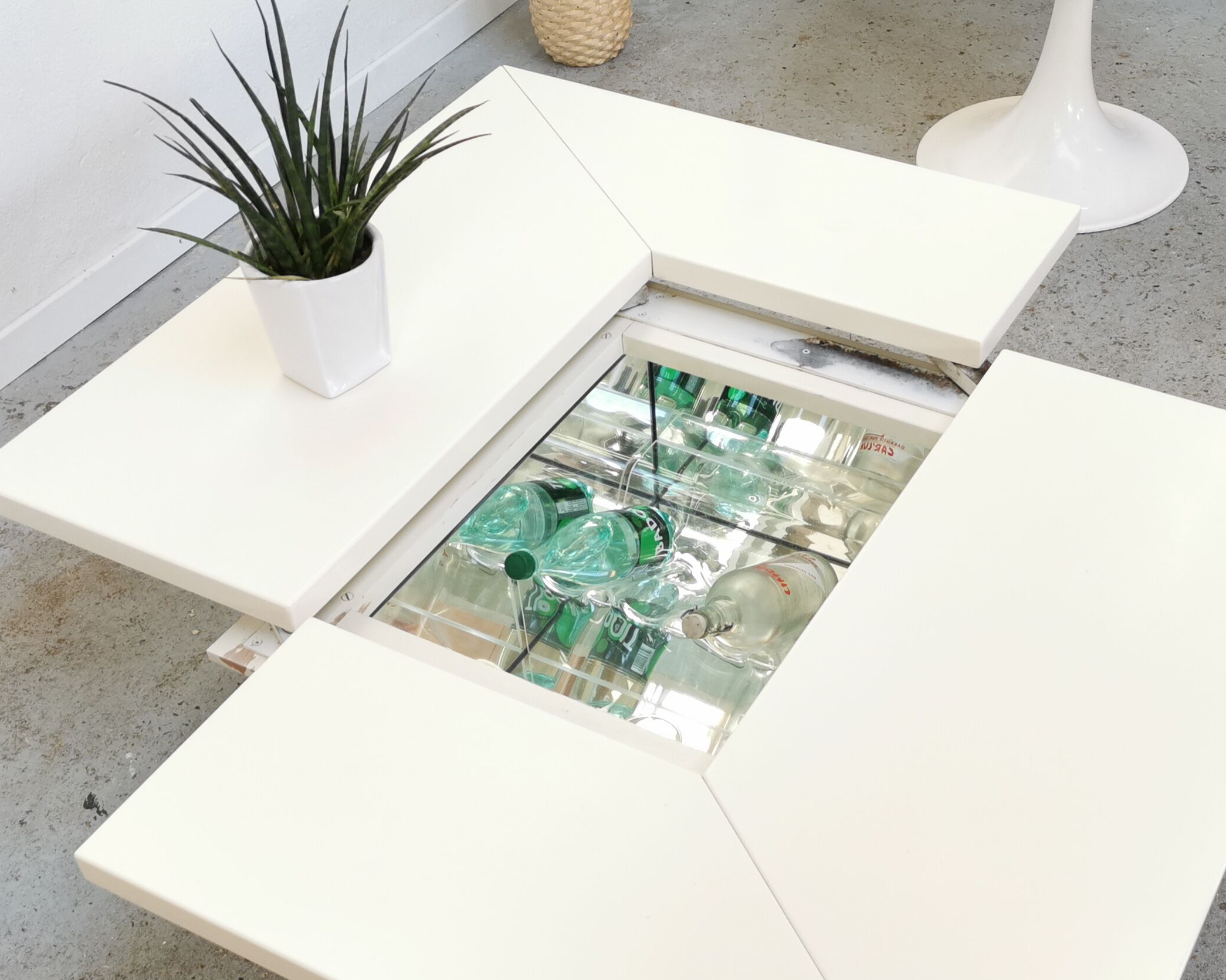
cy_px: 716
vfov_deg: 32.2
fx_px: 1669
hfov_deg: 40.3
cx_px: 696
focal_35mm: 46
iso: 100
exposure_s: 1/100
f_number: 1.8
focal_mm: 5.58
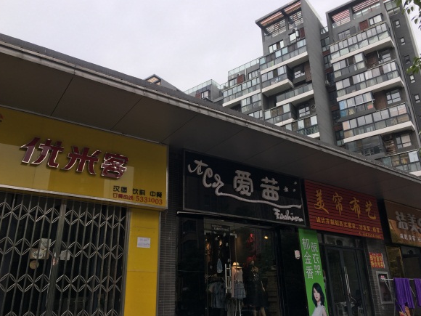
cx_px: 207
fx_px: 365
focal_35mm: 30
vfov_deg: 46.8
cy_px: 157
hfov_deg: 60.0
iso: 25
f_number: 2.2
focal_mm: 4.15
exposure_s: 1/215
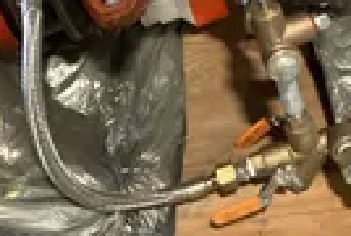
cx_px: 189
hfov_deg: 21.2
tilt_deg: -33.4
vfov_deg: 13.3
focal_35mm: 96
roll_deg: +1.5
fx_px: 938
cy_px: -149
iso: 250
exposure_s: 1/40
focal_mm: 3.3
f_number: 2.4
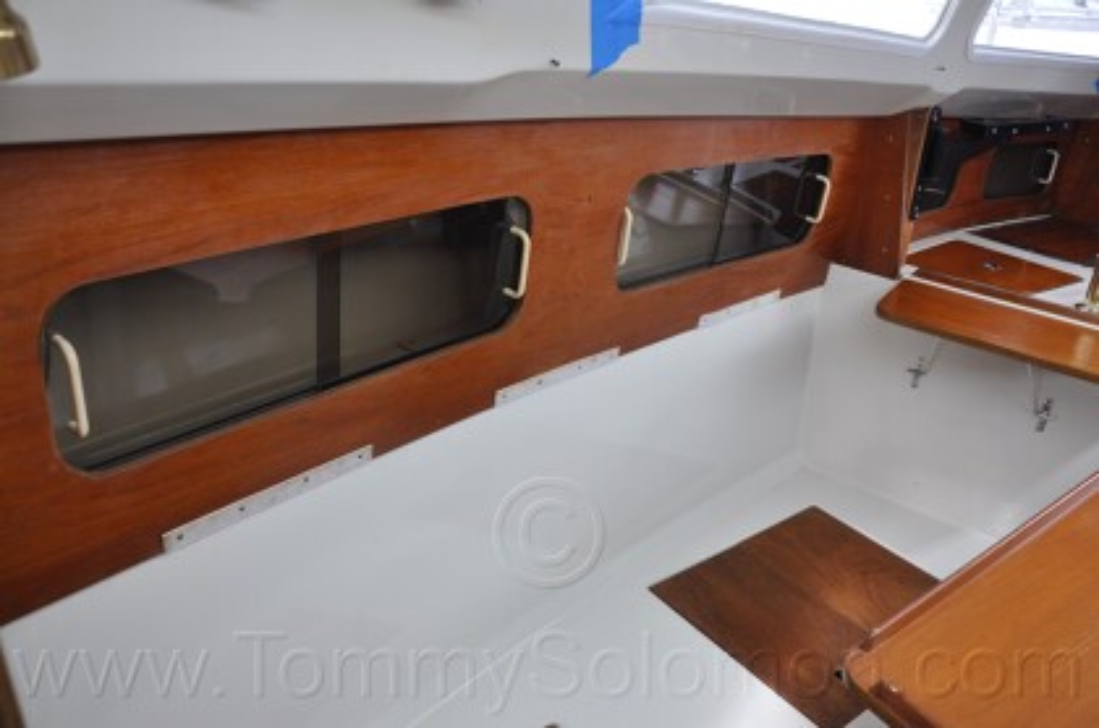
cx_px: 550
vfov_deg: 47.7
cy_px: 364
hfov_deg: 67.5
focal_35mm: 27
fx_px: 822
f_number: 5
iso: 400
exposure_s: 1/100
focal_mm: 18
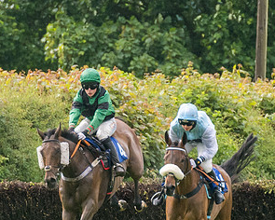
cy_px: 186
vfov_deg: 0.9
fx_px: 13657
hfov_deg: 1.2
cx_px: 160
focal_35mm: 1678
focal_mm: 280
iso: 400
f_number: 4
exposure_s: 1/2000
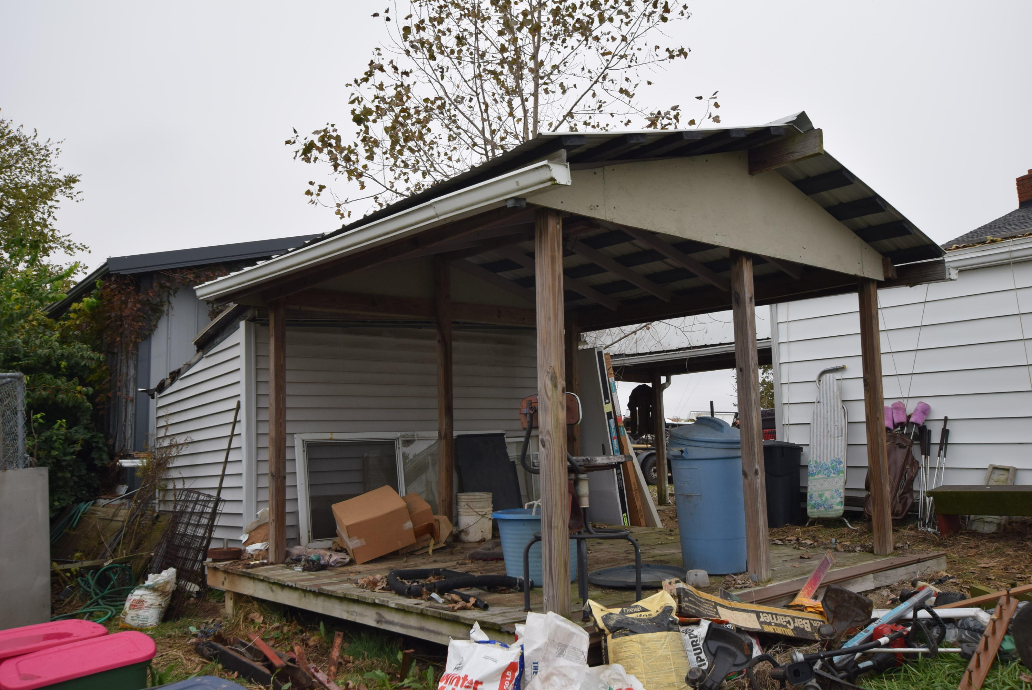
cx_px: 516
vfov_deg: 43.7
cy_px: 345
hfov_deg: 61.9
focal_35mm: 30
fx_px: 861
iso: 400
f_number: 7.1
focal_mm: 20
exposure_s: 1/200
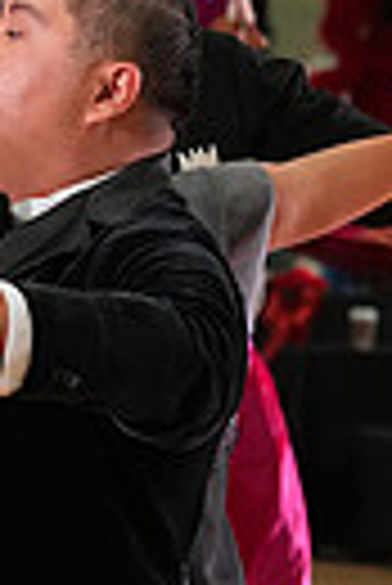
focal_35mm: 558
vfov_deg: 3.7
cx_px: -331
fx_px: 9089
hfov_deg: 2.5
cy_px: 950
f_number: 5.6
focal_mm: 125
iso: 3200
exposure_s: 1/200
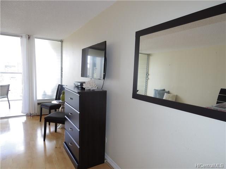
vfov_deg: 58.9
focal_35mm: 23
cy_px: 84
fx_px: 150
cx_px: 113
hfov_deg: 73.9
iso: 100
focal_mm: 5
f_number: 3.2
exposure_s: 1/60
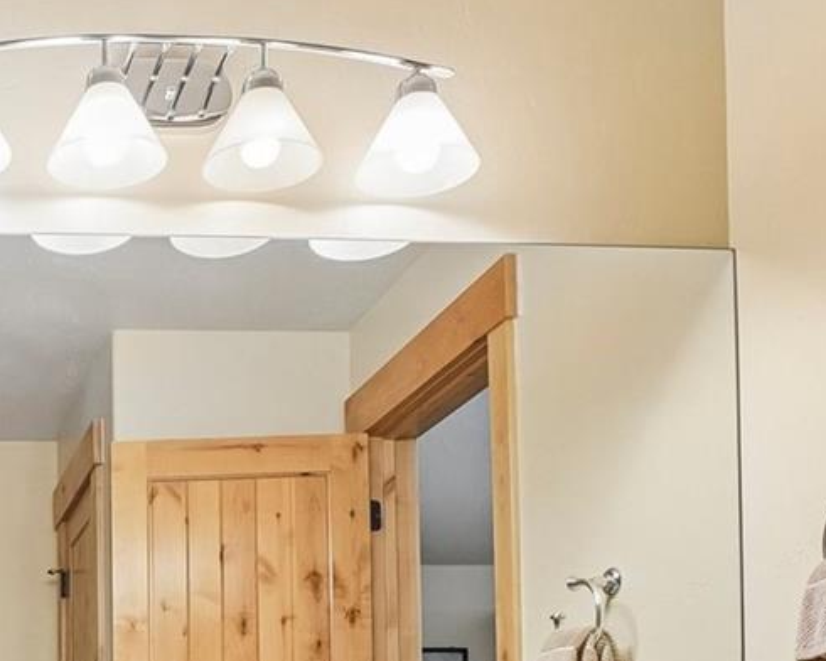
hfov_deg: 34.2
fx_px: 1125
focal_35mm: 46
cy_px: 857
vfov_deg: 27.4
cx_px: -110
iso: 400
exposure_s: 1/4
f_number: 8
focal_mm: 10
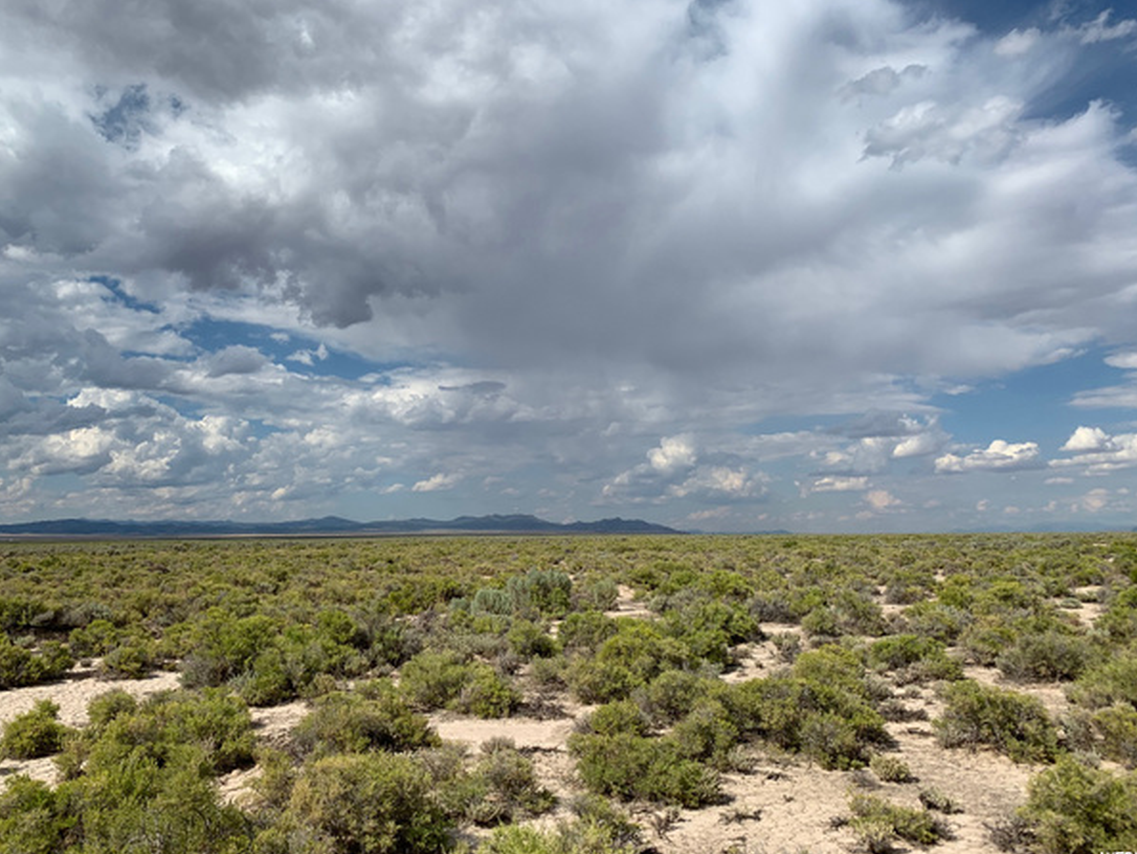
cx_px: 549
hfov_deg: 63.4
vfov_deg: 49.8
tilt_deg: +9.1
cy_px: 406
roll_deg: -0.2
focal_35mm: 28
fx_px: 920
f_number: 1.8
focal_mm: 4.25
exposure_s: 1/4902
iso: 25
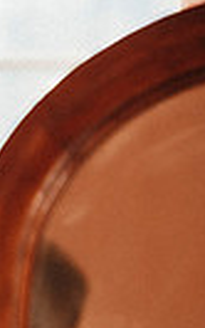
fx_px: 2837
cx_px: -443
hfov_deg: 4.0
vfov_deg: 6.5
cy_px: 475
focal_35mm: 317
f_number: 2.8
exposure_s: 1/125
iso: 100
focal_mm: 70
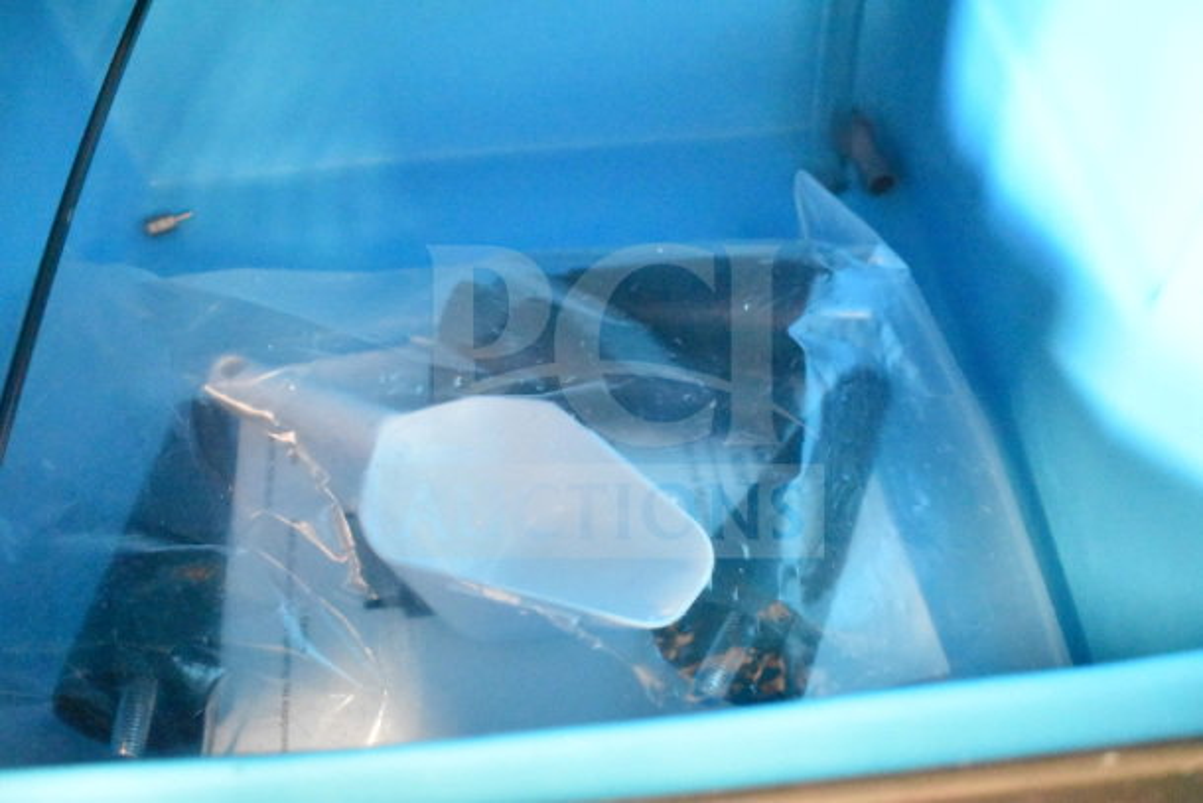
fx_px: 1103
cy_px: 402
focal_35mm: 33
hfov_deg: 57.2
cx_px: 602
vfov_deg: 40.0
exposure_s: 1/40
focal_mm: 22
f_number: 3.8
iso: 20000
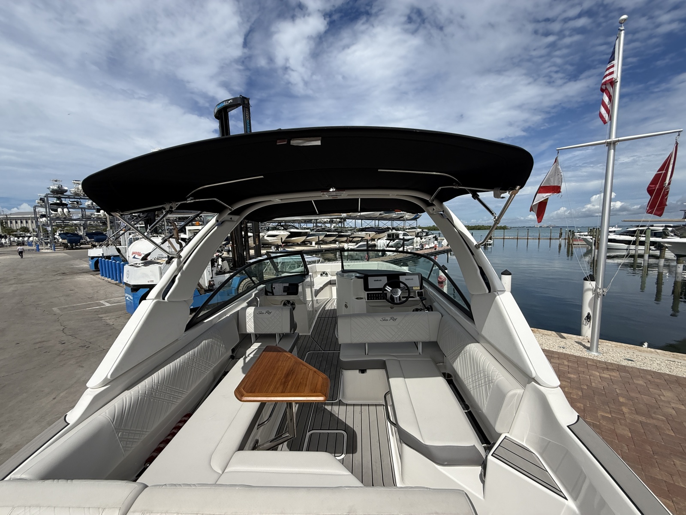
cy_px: 258
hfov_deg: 102.1
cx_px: 343
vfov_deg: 85.7
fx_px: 277
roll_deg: +0.4
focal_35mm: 14
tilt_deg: -4.3
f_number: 2.2
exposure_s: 1/2841
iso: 50
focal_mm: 2.22
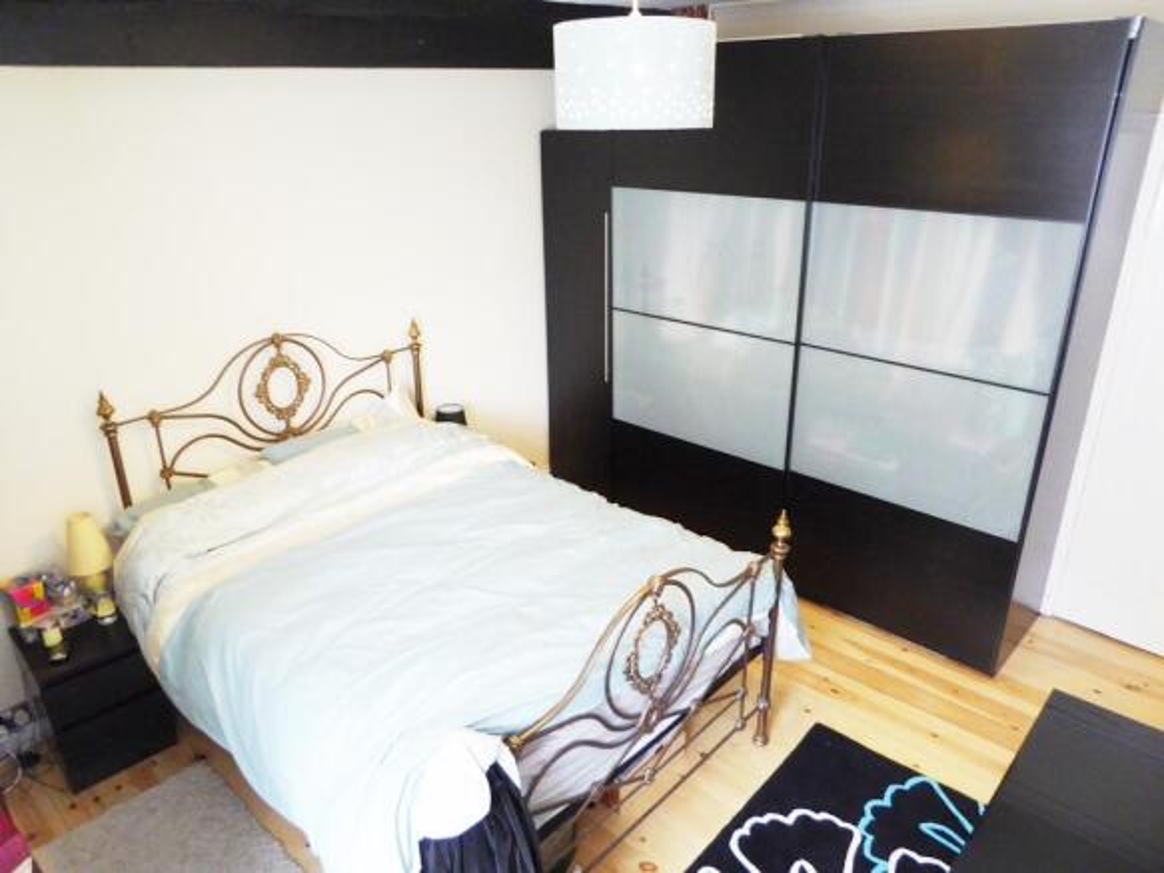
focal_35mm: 25
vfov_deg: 54.9
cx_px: 582
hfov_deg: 69.4
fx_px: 840
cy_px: 436
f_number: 3.3
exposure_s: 1/15
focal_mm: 4.3
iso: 400
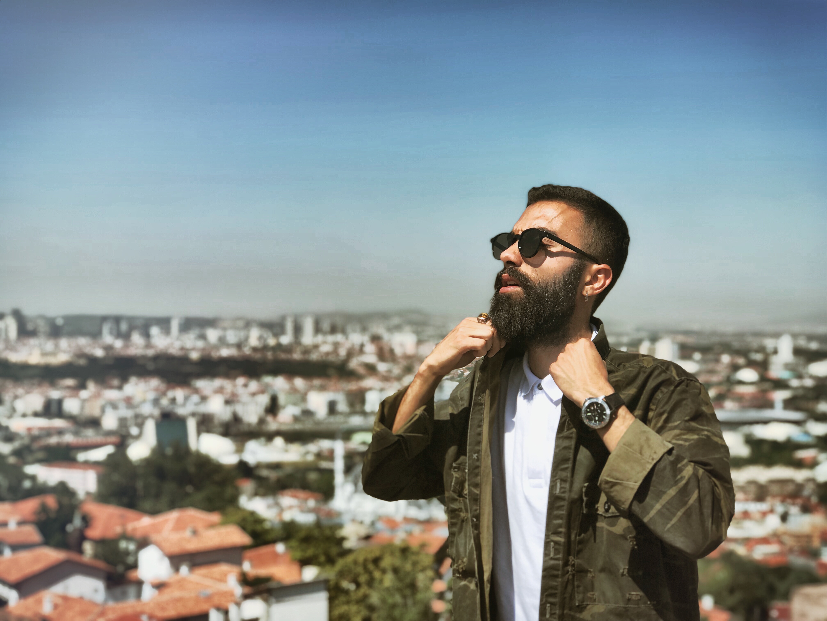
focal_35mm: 57
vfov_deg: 25.7
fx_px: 1362
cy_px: 310
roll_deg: +0.7
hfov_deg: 33.8
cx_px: 414
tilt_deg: -0.3
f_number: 2.8
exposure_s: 1/997
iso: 20
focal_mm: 6.6
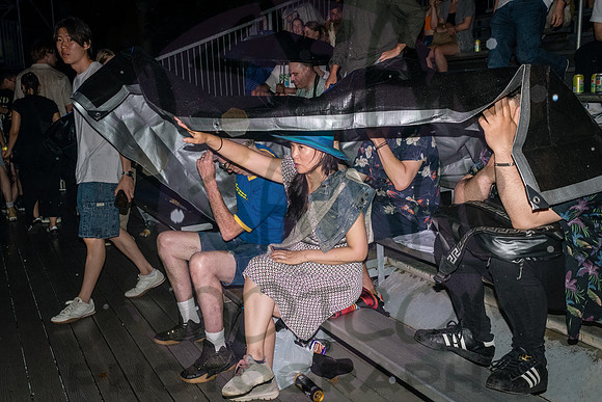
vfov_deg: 37.9
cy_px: 201
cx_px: 301
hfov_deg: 54.4
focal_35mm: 35
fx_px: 585
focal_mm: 35
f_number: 7.1
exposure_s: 1/60
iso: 4000
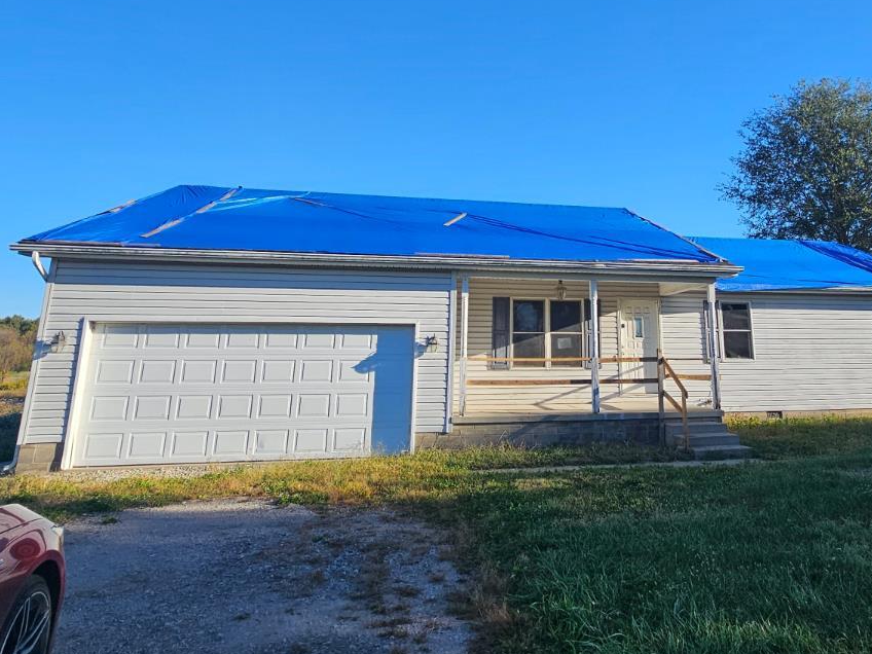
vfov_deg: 57.2
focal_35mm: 23
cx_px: 556
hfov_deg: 72.4
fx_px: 579
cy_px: 201
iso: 50
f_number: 2.2
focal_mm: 2.2
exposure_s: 1/1659
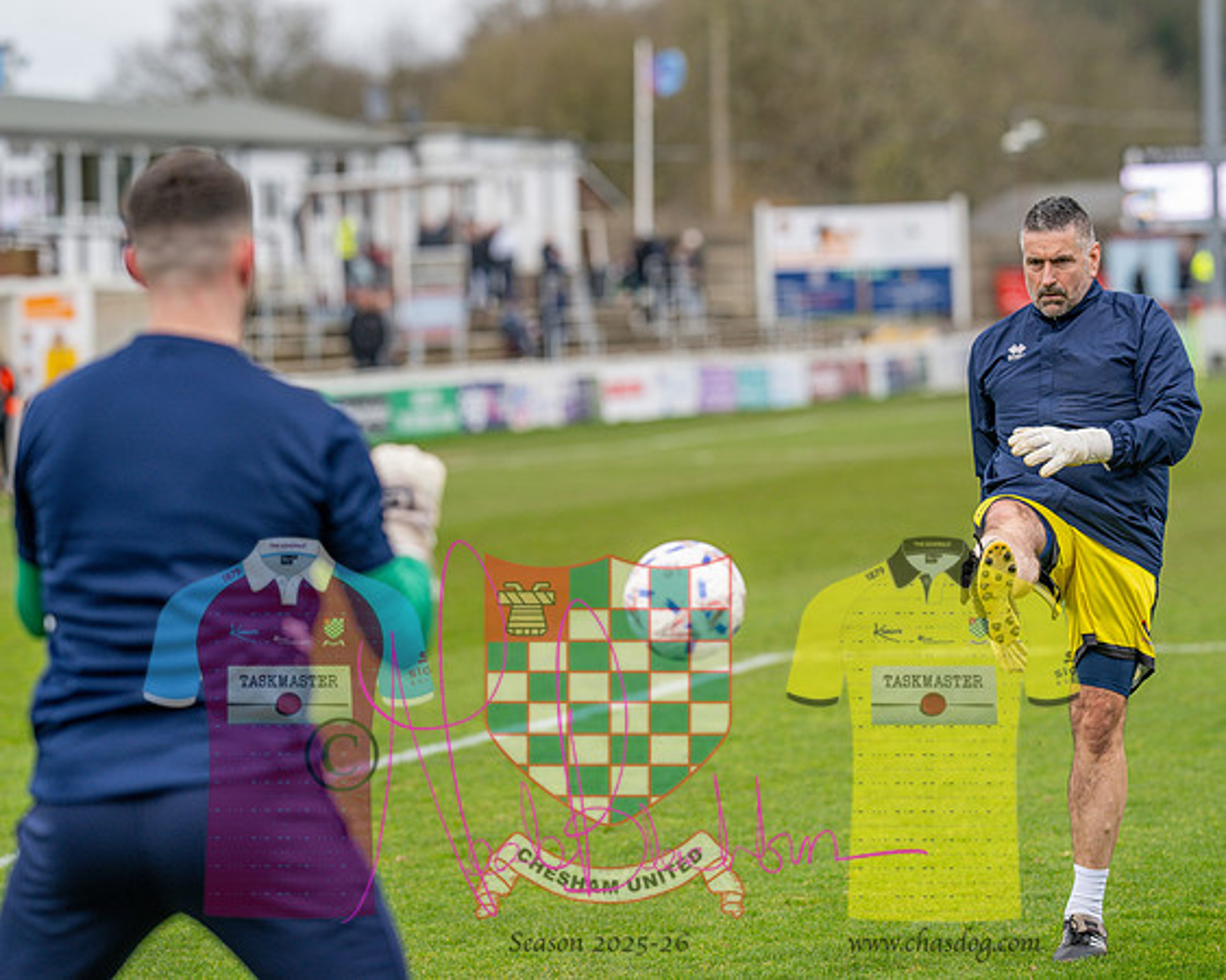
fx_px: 5515
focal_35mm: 152
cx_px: 628
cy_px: 490
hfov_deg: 12.7
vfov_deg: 10.2
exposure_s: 1/1600
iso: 400
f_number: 2.8
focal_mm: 135
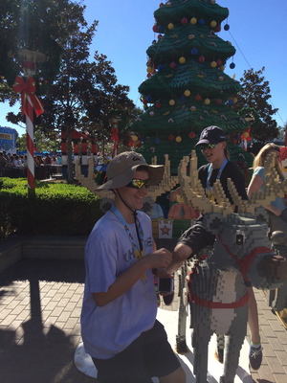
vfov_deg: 60.0
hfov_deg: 46.8
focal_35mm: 30
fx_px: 332
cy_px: 192
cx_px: 144
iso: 40
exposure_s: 1/1866
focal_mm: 4.12
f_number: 2.2
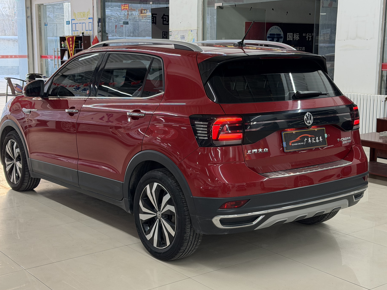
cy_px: 133
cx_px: 181
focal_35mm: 53
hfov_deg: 36.2
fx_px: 593
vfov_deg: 27.5
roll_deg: +0.3
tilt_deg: -8.2
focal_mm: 6.76
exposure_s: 1/100
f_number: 1.78
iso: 250
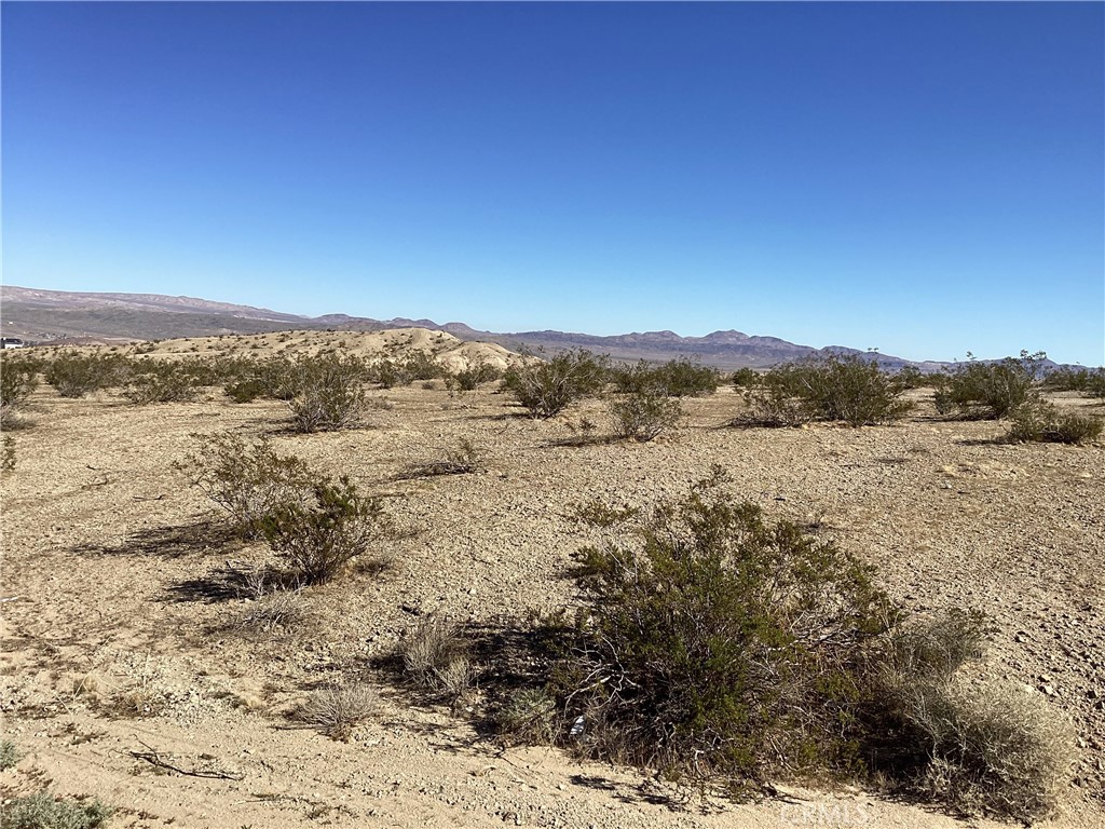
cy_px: 414
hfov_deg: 58.4
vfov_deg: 45.4
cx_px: 552
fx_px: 990
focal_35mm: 31
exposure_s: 1/1988
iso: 25
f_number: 2.4
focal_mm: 3.3
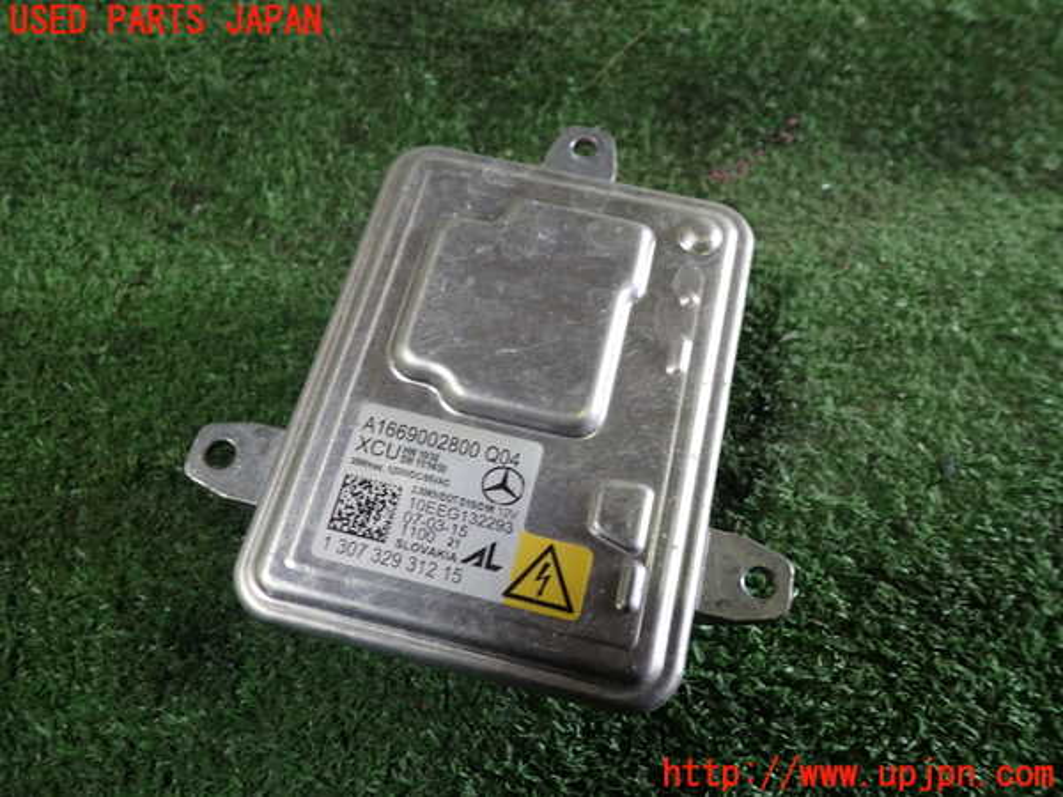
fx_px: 921
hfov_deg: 60.0
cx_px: 532
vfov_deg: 46.8
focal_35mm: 30
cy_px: 398
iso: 200
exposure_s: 1/40
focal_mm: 5.4
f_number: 2.3
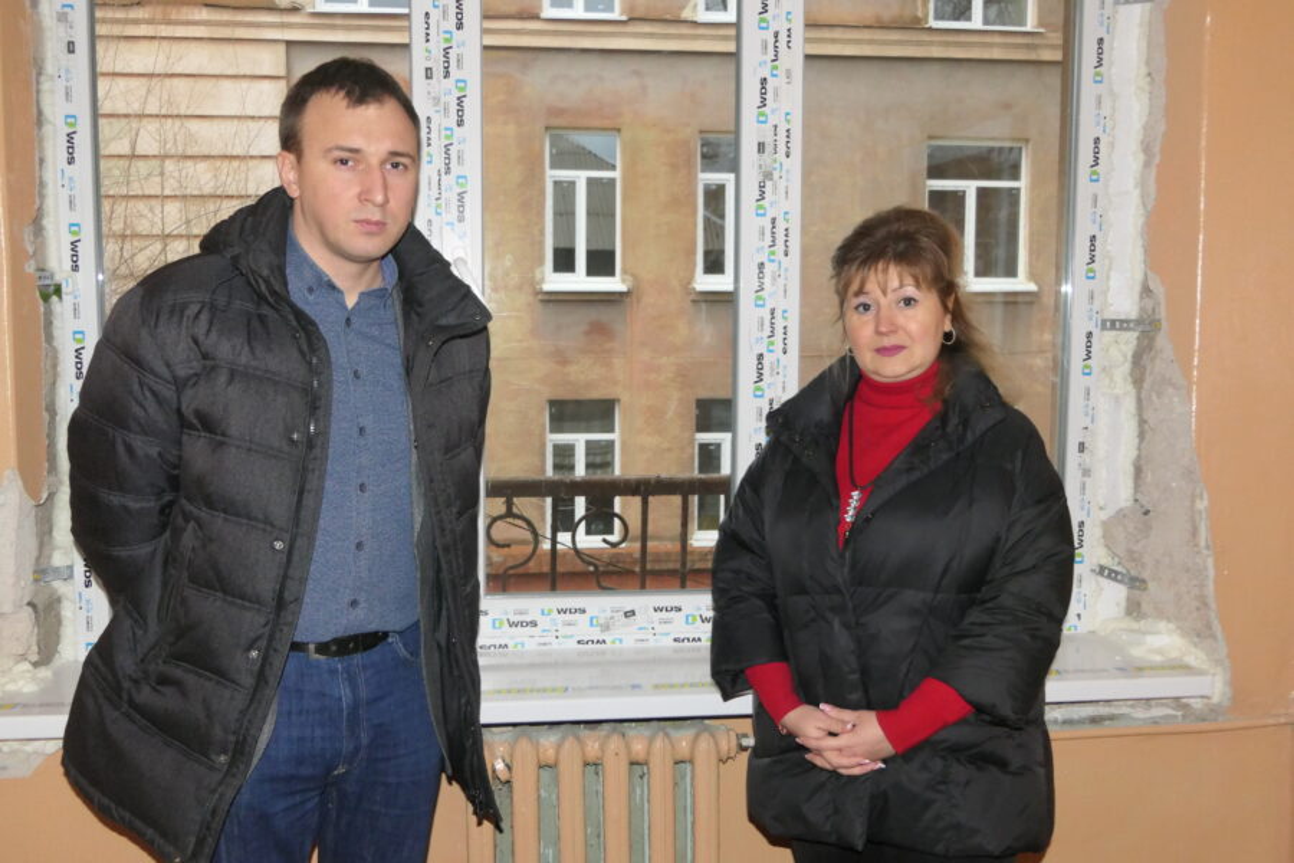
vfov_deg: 37.9
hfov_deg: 54.4
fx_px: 1258
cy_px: 432
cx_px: 647
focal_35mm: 35
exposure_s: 1/60
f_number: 3.3
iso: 1600
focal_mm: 12.7
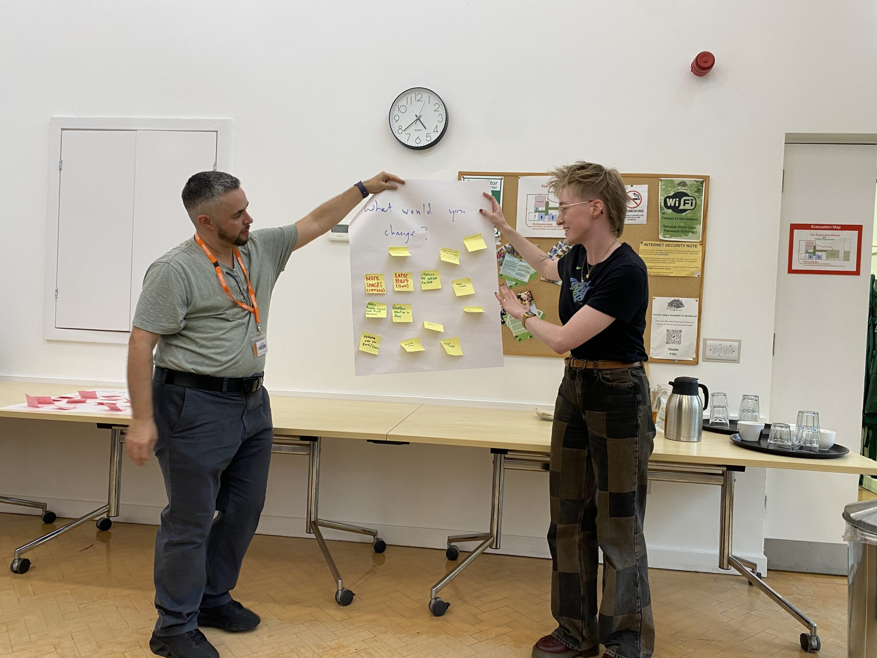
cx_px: 438
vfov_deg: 53.1
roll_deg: -2.3
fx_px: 659
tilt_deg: +0.2
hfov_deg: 67.3
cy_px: 329
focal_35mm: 26
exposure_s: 1/50
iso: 64
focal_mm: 4.25
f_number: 1.8
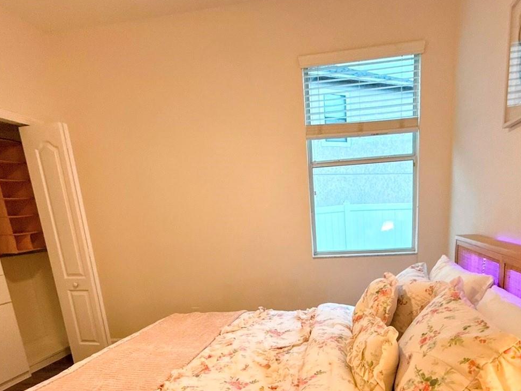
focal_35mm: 23
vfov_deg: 55.7
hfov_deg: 73.2
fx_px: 346
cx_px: 310
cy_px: 299
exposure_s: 1/60
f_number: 2.2
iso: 200
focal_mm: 2.22
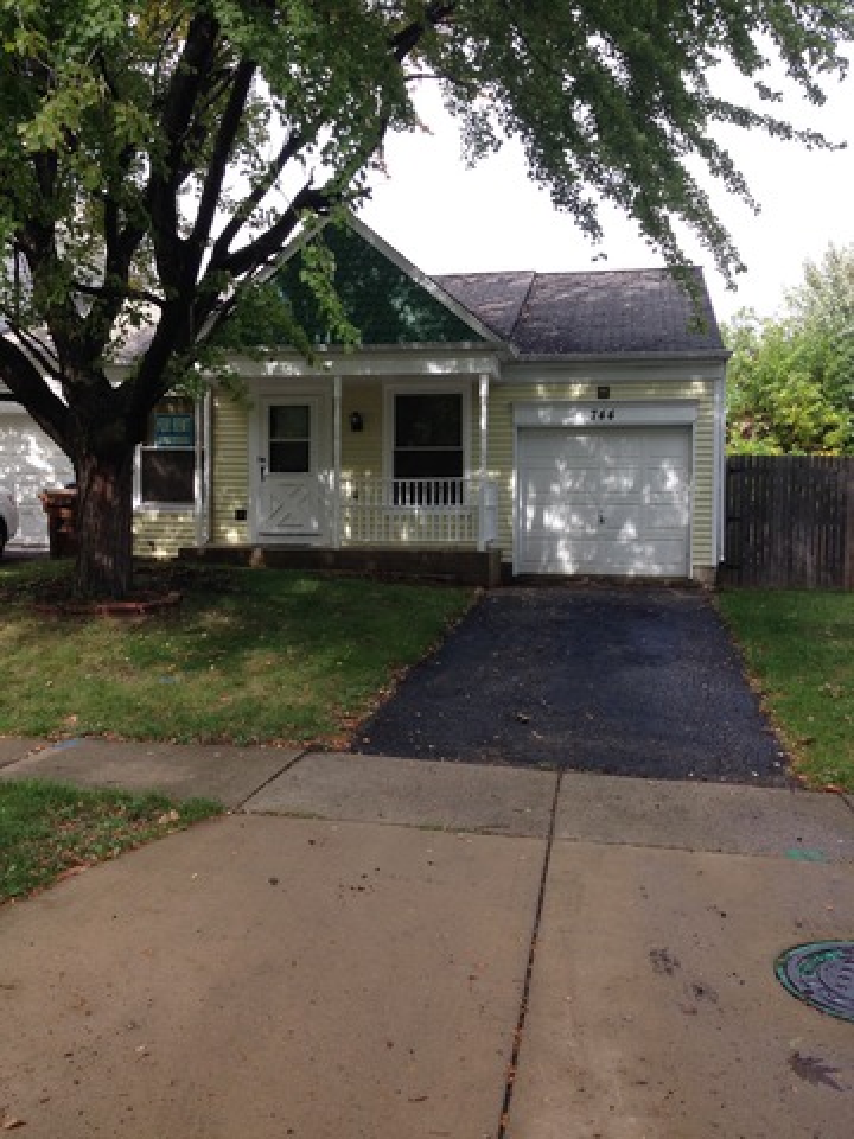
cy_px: 570
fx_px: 1086
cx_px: 427
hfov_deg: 42.9
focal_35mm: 33
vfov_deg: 55.4
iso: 50
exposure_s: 1/507
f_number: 2.4
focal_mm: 4.12
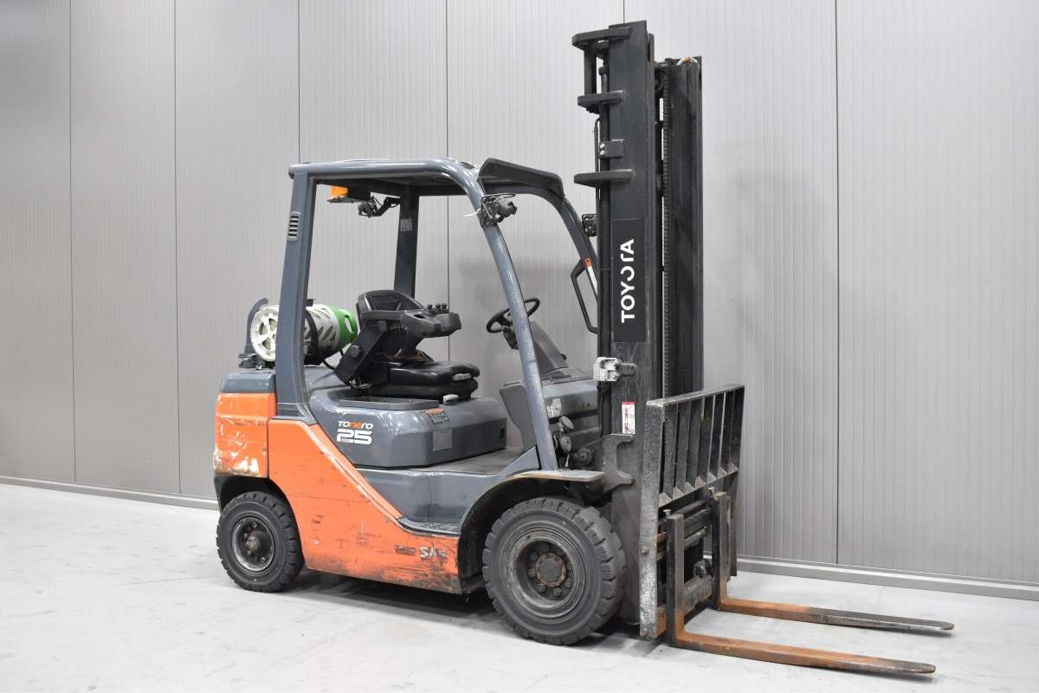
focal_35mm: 34
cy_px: 346
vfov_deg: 38.4
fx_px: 996
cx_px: 520
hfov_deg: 55.1
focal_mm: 23
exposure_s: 1/25
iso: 1600
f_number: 5
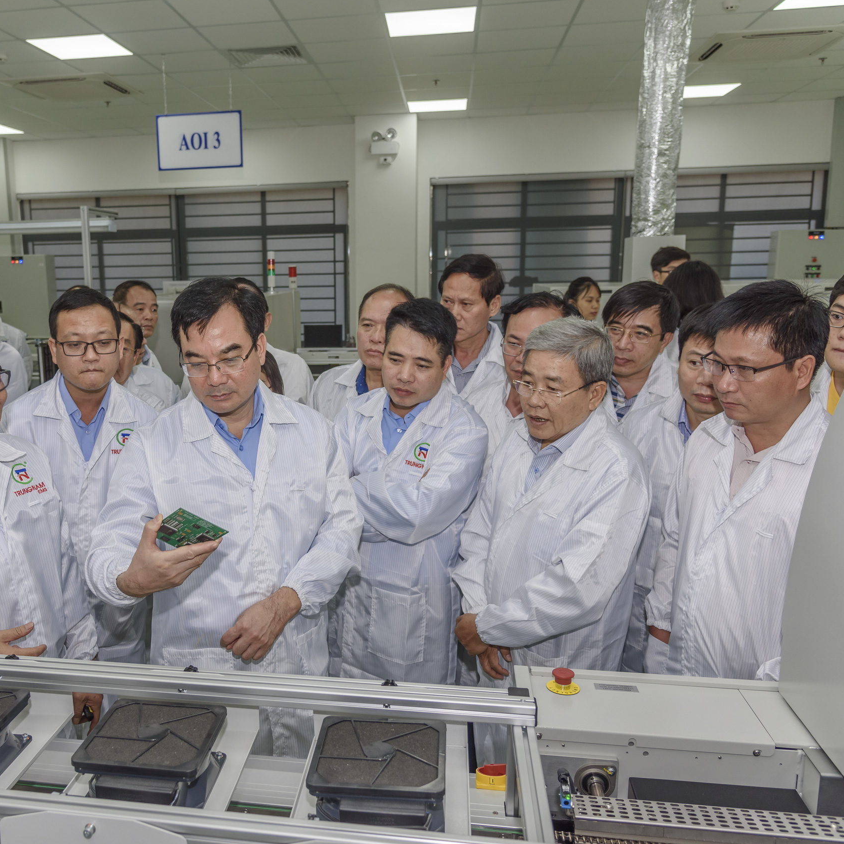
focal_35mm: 31
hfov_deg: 51.6
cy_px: 425
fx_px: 855
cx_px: 288
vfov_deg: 52.5
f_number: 4.5
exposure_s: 1/200
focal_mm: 24
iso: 320
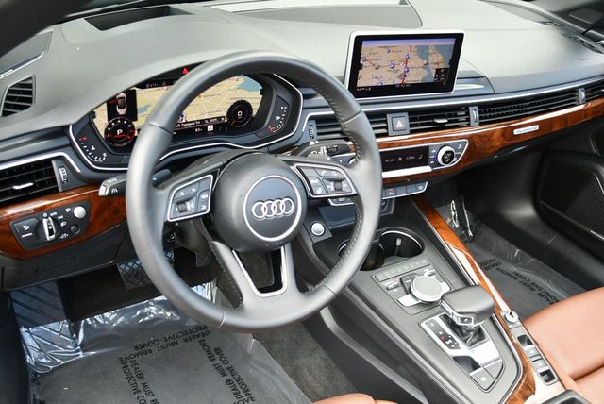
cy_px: 202
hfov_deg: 48.4
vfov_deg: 33.5
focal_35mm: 40
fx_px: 672
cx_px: 302
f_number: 3.8
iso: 640
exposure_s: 1/250
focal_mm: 20
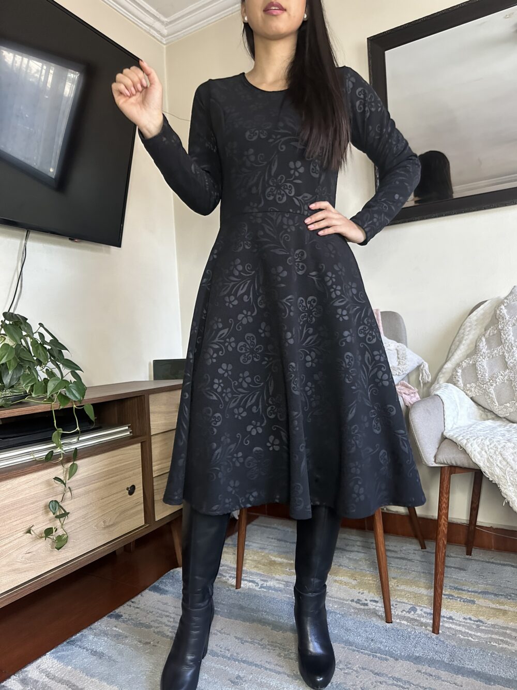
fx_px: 478
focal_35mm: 24
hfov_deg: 56.8
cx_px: 258
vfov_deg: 71.6
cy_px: 345
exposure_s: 1/60
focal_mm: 6.86
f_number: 1.78
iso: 800
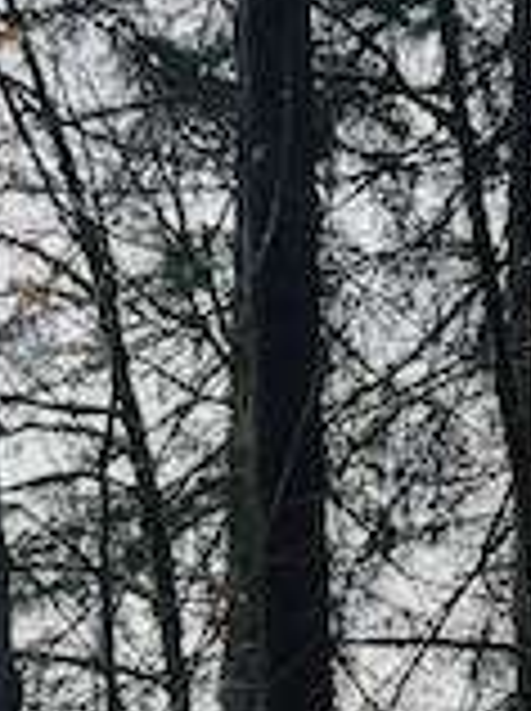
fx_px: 2707
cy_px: 1584
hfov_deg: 11.1
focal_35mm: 132
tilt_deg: -5.4
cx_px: 72
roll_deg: +1.3
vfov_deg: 12.5
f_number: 1.5
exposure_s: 1/121
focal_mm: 5.7
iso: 64
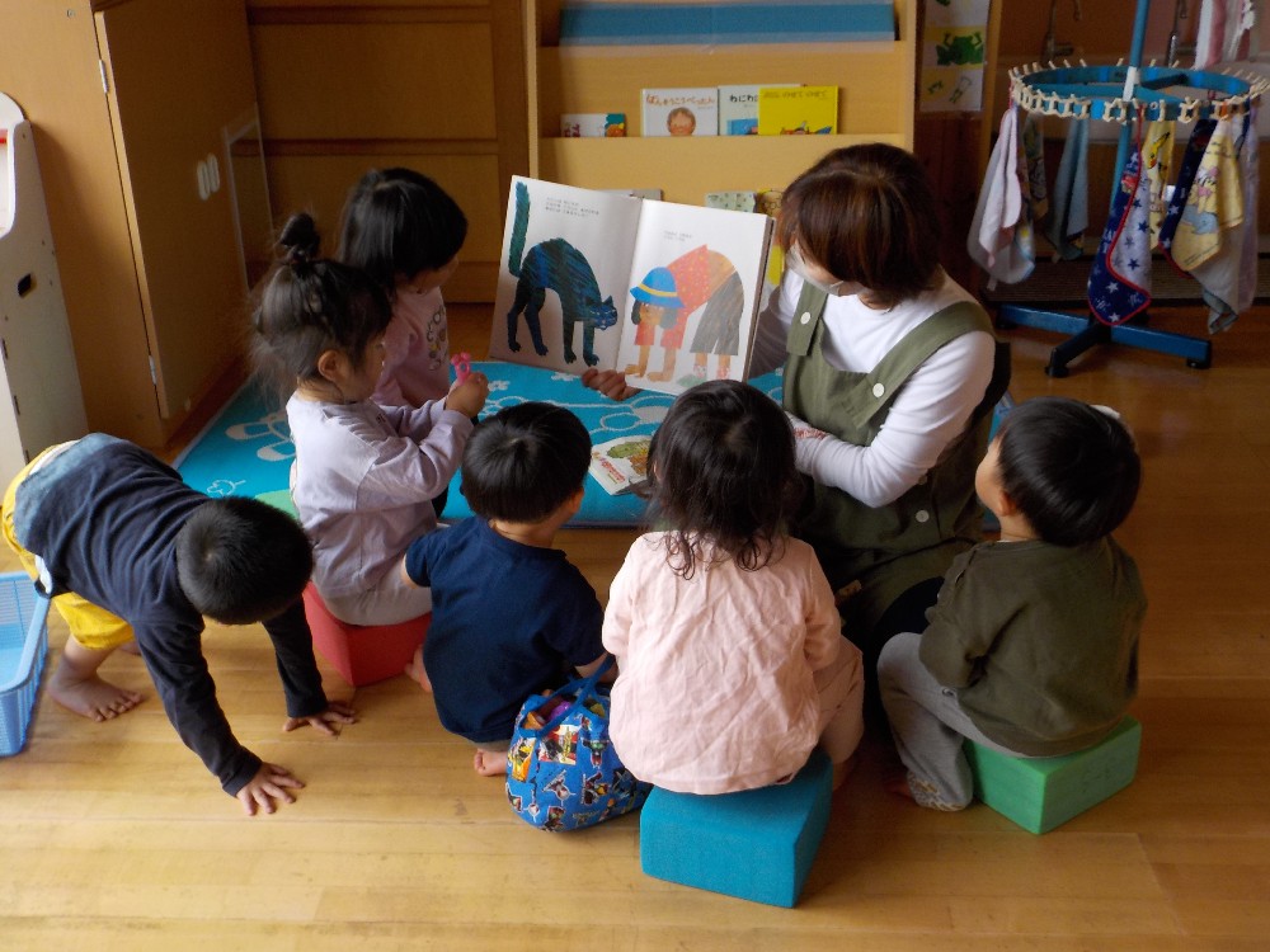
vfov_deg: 37.7
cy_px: 476
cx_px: 635
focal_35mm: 38
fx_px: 1394
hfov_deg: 49.0
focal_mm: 5.2
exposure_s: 1/80
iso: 125
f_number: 3.7
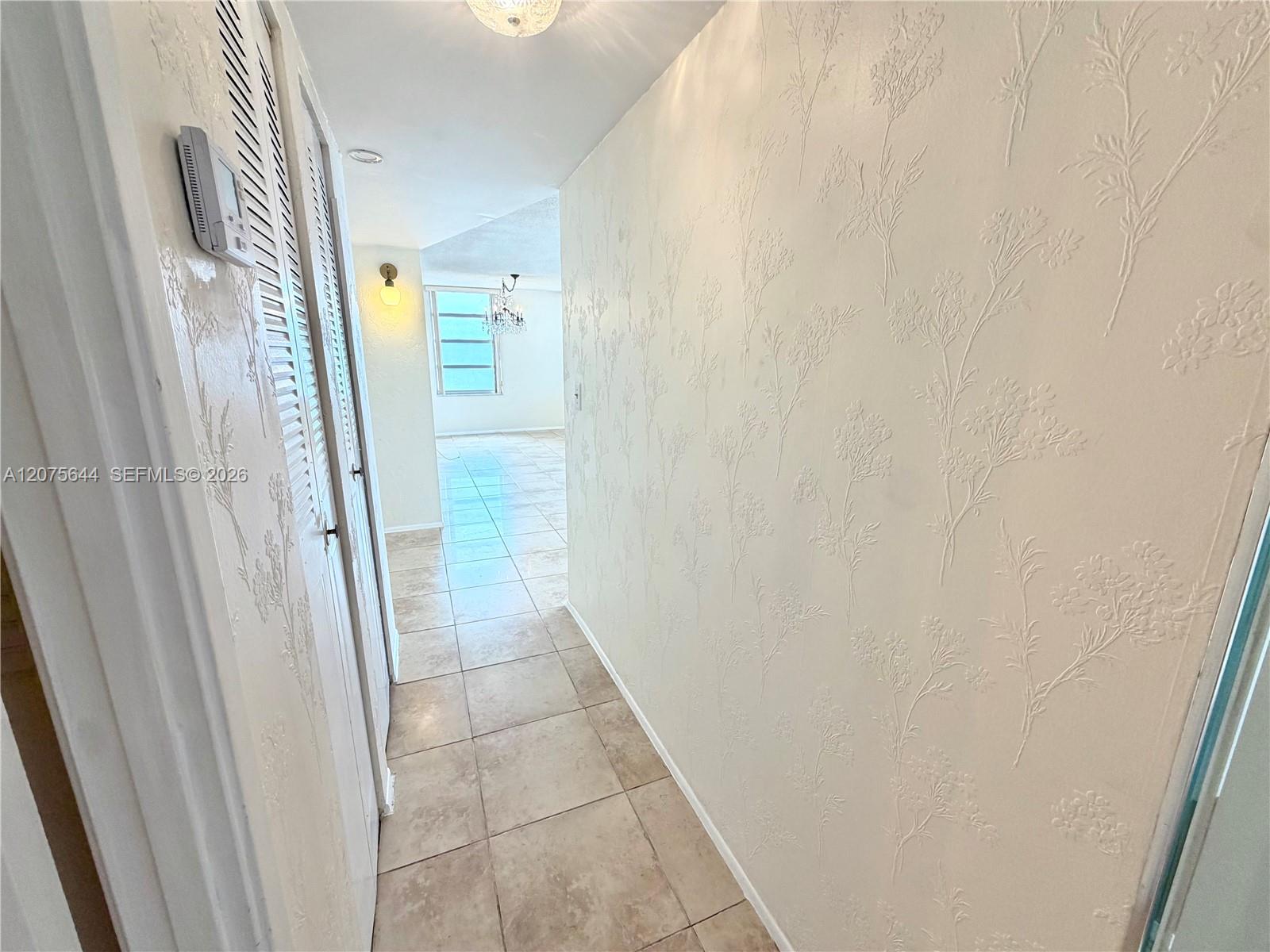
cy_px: 476
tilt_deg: -13.2
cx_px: 635
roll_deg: -0.2
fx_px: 514
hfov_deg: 102.1
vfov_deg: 85.7
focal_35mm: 14
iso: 100
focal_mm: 2.22
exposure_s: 1/120
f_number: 2.2
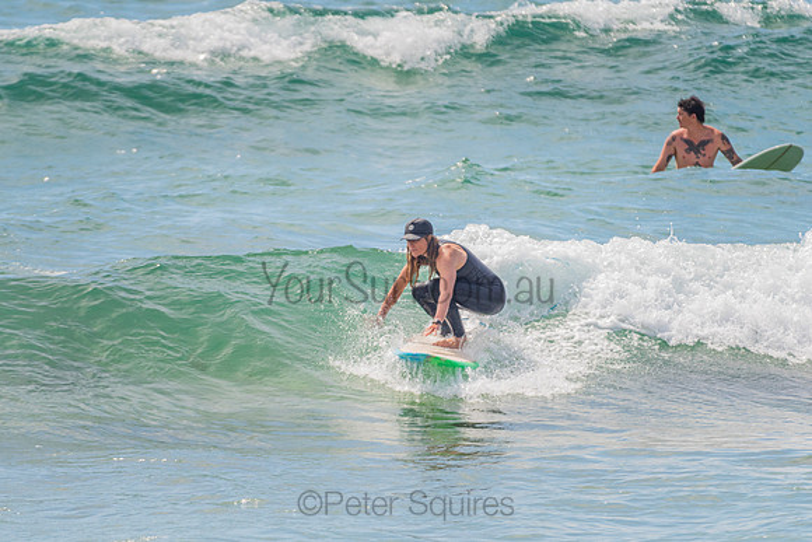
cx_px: 422
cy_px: 252
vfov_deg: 2.2
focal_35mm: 613
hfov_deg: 3.4
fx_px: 13837
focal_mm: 500
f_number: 5.6
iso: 280
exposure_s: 1/640
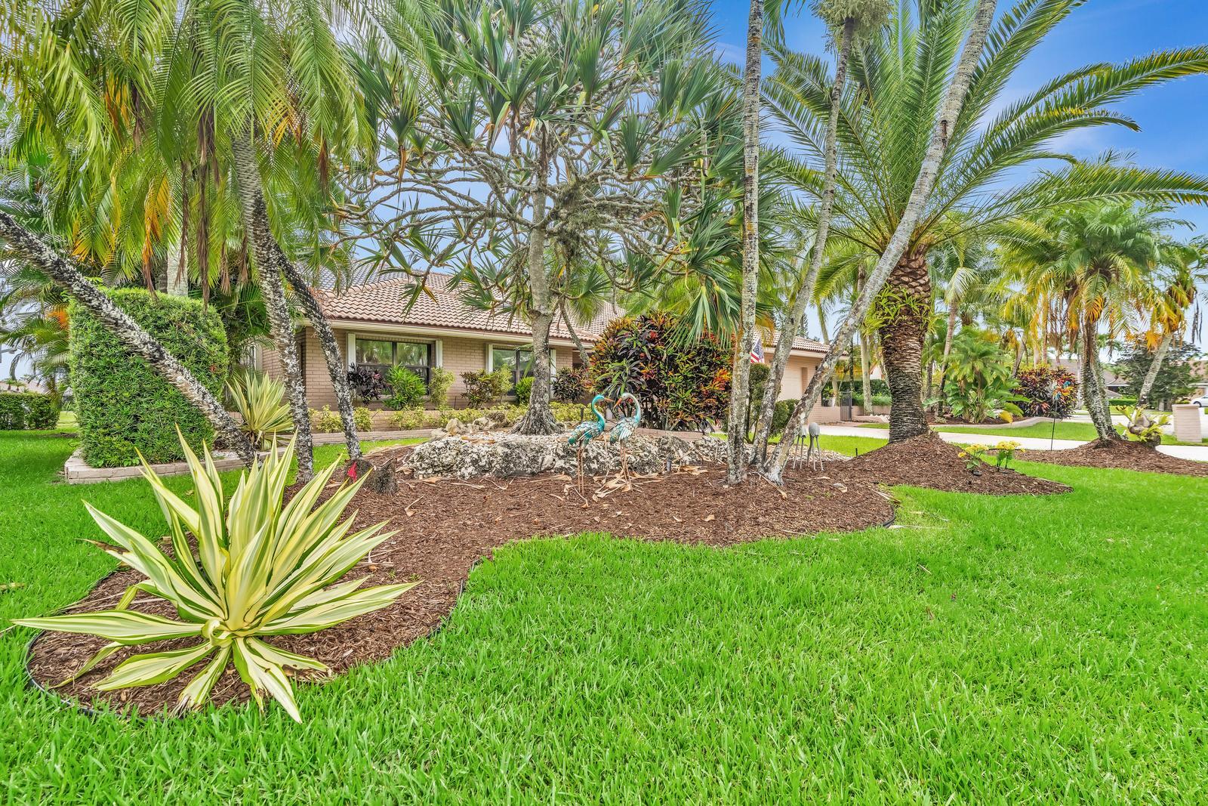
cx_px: 604
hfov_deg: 93.3
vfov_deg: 70.5
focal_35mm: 17
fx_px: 570
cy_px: 403
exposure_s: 1/160
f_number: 8
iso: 200
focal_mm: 17
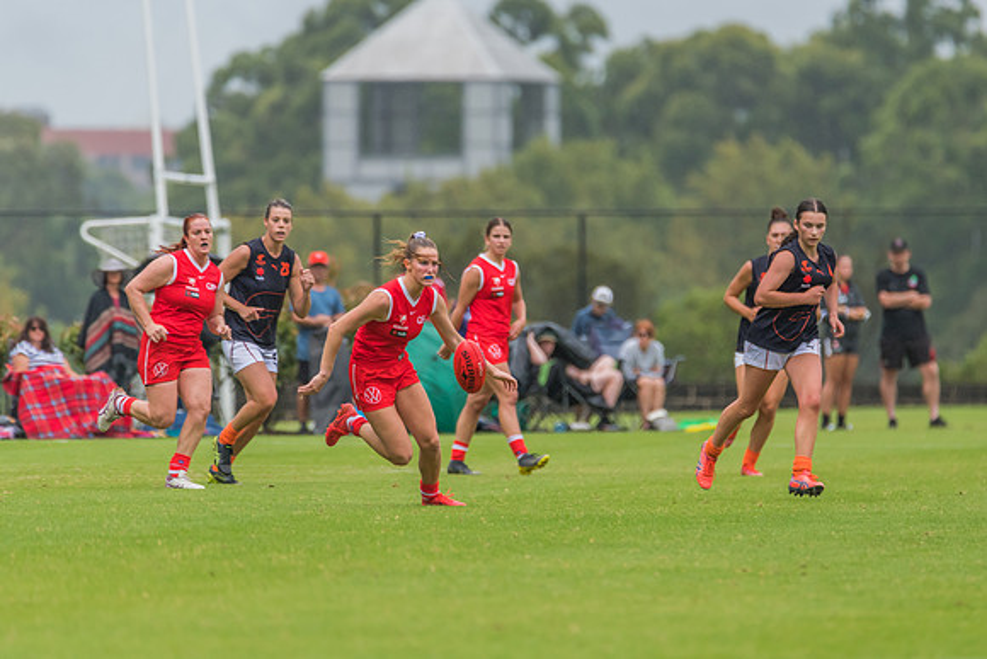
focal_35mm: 644
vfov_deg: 2.1
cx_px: 552
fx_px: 17666
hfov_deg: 3.2
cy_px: 305
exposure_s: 1/1250
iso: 800
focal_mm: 550
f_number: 7.1
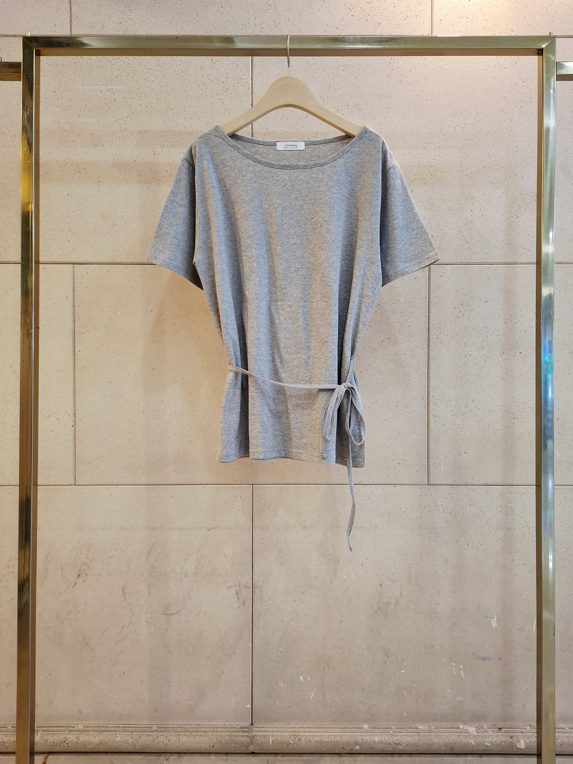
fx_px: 552
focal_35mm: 25
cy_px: 382
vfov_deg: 69.4
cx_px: 286
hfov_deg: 54.9
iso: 250
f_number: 1.8
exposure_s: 1/120
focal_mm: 5.23
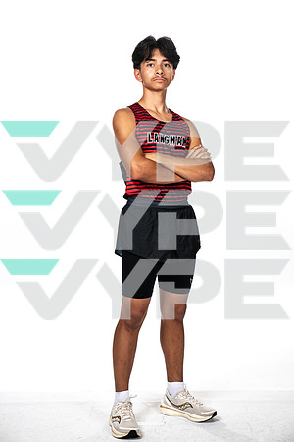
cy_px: 221
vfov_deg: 32.4
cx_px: 147
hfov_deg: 21.9
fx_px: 759
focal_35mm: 62
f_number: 7.1
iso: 400
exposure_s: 1/320
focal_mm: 62
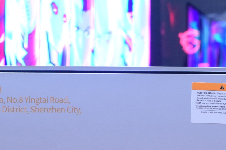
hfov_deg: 17.7
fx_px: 722
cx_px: 56
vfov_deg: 11.7
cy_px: 182
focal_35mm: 115
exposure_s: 1/8
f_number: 7.1
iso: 1600
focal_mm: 30
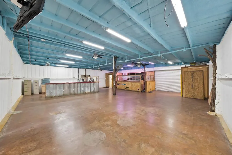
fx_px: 77
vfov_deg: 90.0
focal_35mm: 12
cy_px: 78
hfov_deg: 112.6
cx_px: 116
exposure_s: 1/1.25
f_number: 10
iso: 640
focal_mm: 12
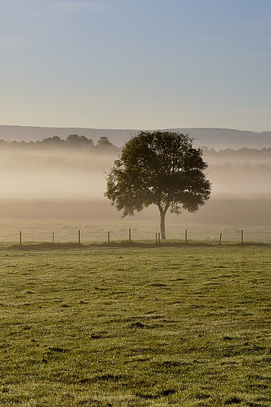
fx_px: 1728
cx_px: 117
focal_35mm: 153
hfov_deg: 9.0
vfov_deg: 13.4
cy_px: 199
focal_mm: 66
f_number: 7.1
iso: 200
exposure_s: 1/1000
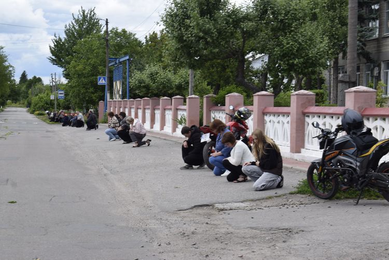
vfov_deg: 17.5
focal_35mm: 78
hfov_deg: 26.0
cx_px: 194
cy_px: 130
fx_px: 843
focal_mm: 52
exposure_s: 1/320
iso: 200
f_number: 9
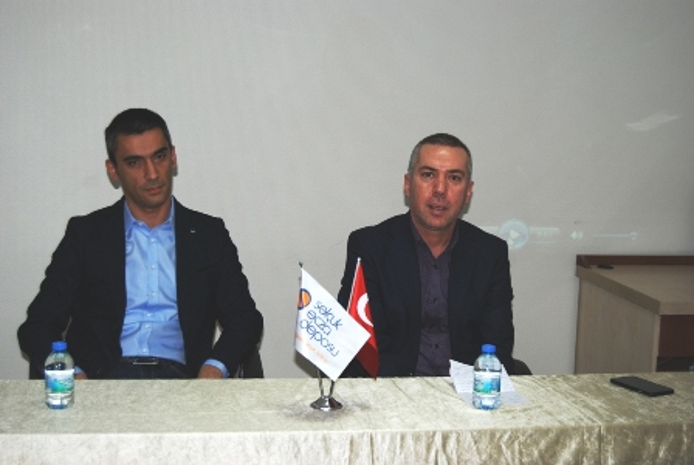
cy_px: 232
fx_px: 1158
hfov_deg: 33.4
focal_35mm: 60
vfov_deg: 22.7
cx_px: 347
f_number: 5
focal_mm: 40
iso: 400
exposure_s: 1/60
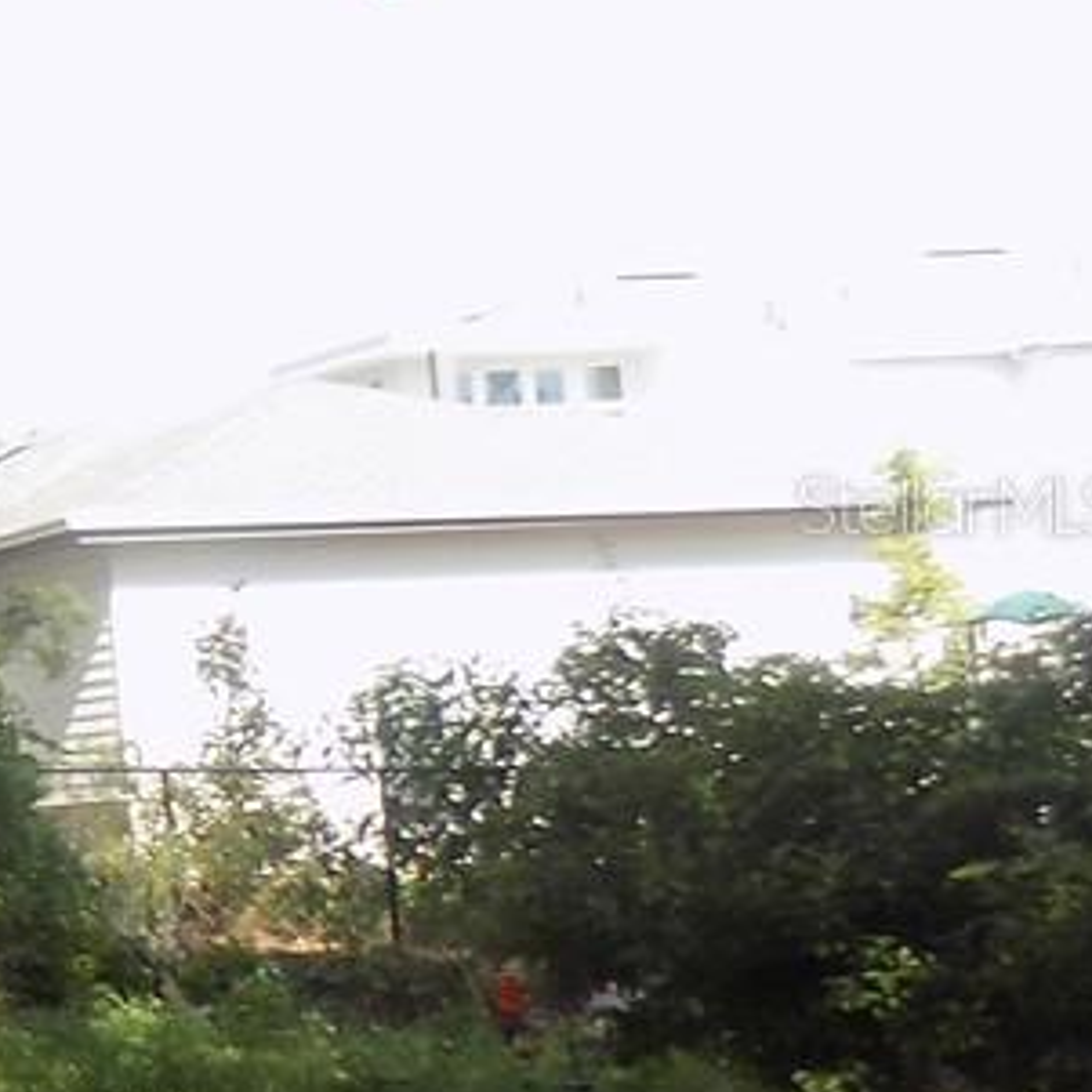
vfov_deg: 16.1
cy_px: 504
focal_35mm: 108
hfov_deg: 11.9
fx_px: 3855
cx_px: -1763
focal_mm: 4
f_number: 3.1
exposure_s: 1/320
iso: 80
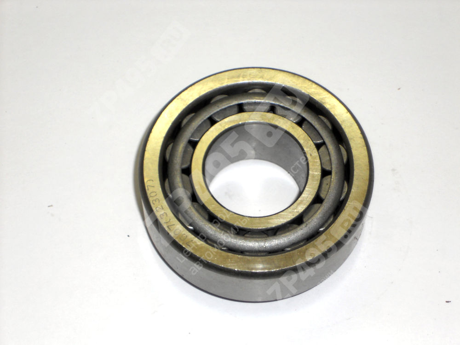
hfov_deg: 21.3
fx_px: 1223
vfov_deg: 16.1
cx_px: 230
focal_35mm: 92
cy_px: 172
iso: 80
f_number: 5.4
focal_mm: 16.5
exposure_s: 1/60
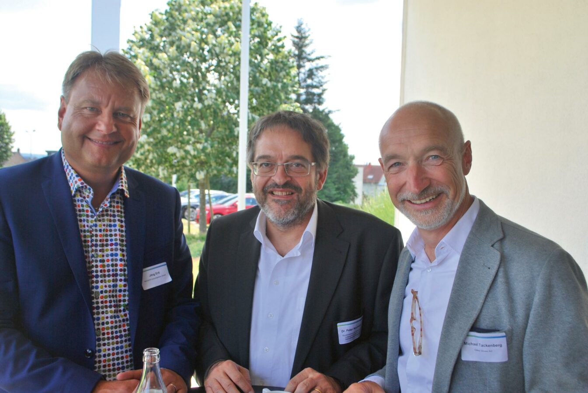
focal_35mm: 36
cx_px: 294
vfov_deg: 37.0
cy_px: 196
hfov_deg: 53.1
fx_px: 589
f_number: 6.3
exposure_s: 1/160
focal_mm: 24
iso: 100
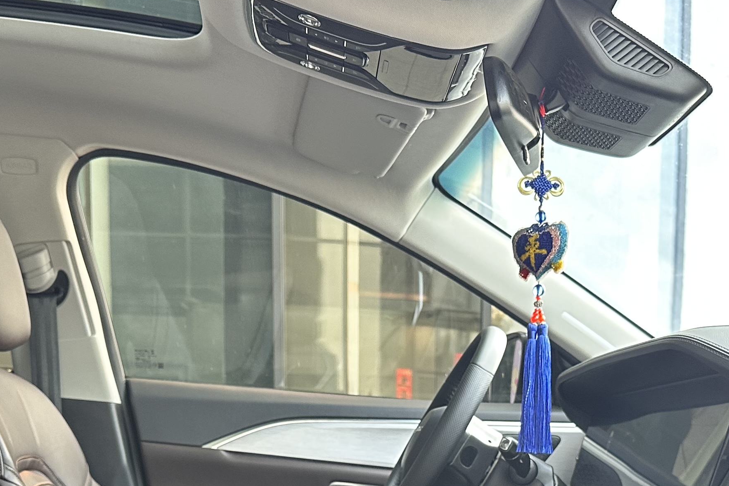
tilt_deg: -5.0
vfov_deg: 22.1
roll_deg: -0.5
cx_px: 407
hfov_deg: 35.0
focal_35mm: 57
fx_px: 1154
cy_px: 572
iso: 250
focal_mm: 6.86
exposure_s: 1/96
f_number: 1.78
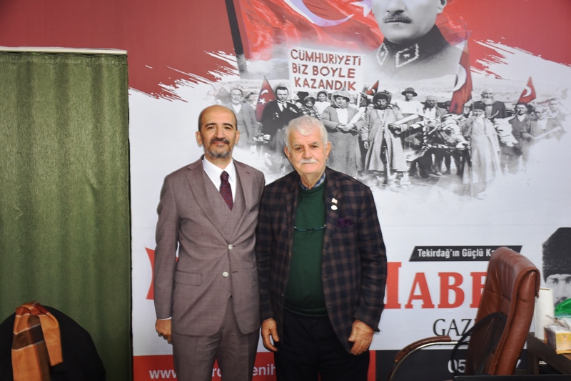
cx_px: 286
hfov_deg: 47.9
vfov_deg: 33.0
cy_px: 190
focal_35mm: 40
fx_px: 642
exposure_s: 1/60
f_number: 4
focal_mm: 27
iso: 450
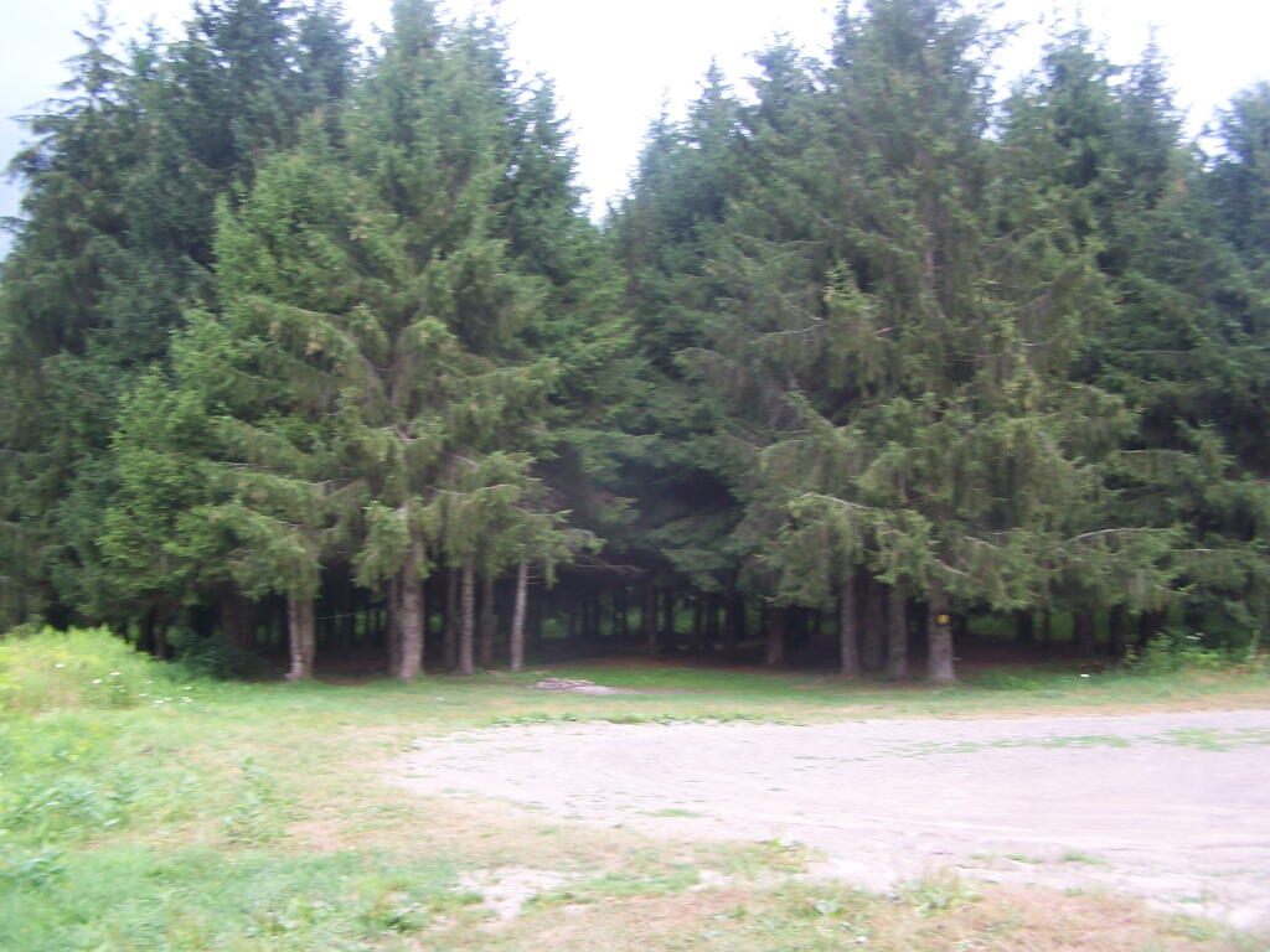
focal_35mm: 38
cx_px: 635
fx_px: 1394
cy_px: 476
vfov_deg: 37.7
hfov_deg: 49.0
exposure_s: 1/50
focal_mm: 6.3
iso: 80
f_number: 2.8
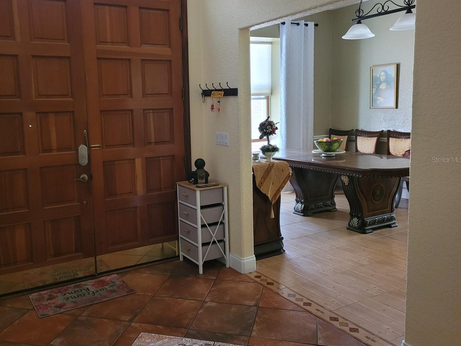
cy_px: 159
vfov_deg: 44.1
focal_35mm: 32
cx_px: 182
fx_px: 426
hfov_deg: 56.3
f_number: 1.8
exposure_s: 1/40
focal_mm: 5.4
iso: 500
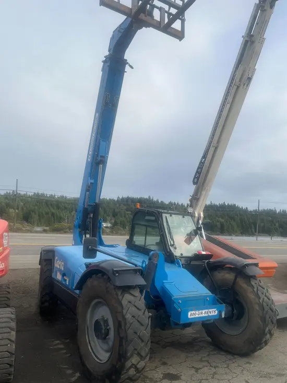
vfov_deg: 67.3
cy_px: 192
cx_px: 144
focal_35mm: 26
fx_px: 287
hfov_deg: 53.1
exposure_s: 1/2101
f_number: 1.6
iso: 50
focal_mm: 5.1
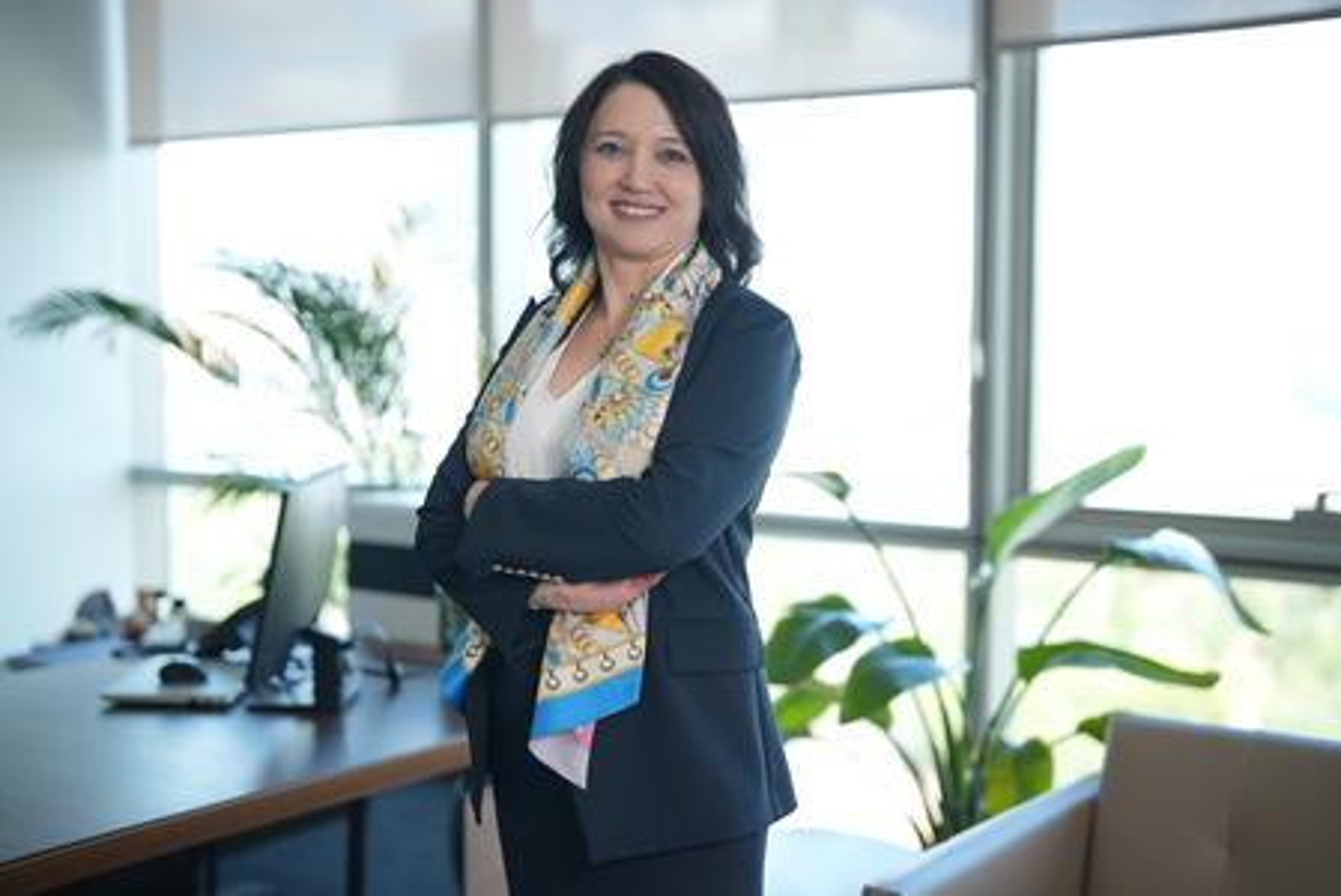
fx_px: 1864
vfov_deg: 27.0
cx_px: 670
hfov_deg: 39.6
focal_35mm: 50
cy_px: 448
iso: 100
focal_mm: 50
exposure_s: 1/200
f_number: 1.6
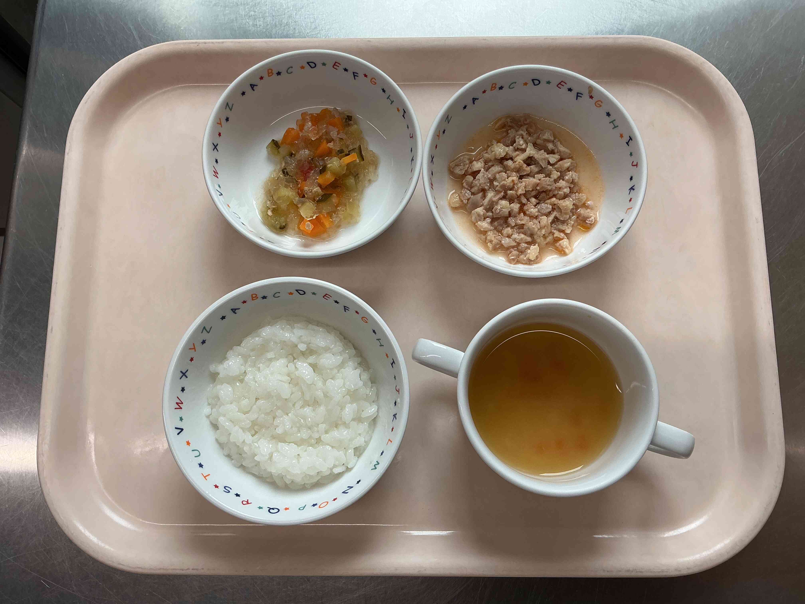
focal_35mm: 29
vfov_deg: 48.2
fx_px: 674
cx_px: 402
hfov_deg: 61.7
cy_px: 302
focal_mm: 3
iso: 16
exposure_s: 1/136
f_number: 1.8
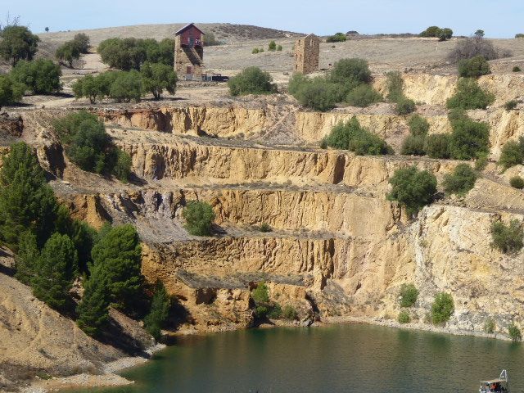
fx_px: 2089
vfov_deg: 10.7
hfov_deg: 14.3
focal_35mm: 138
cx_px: 262
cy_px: 196
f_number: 5.2
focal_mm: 22.3
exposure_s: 1/400
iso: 80
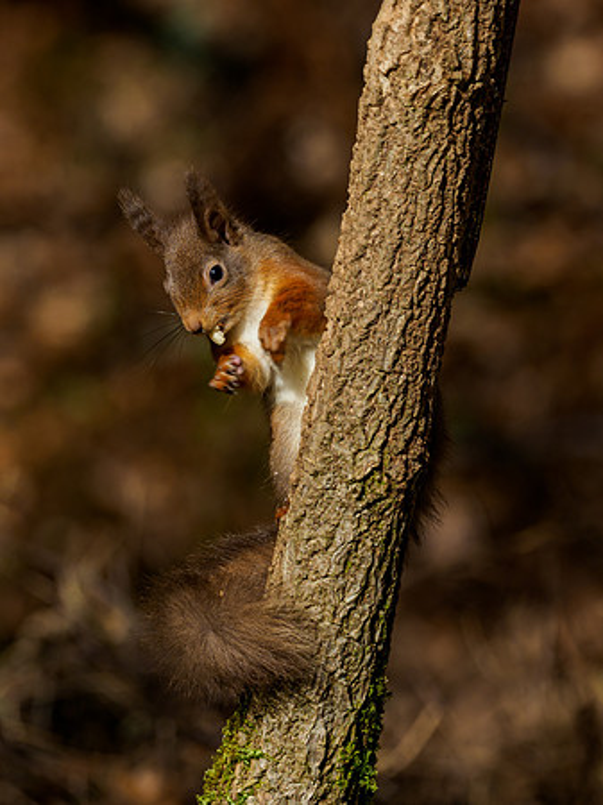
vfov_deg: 2.4
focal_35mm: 811
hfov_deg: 1.8
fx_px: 18863
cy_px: 400
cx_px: 217
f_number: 6.3
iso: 200
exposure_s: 1/640
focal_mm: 300
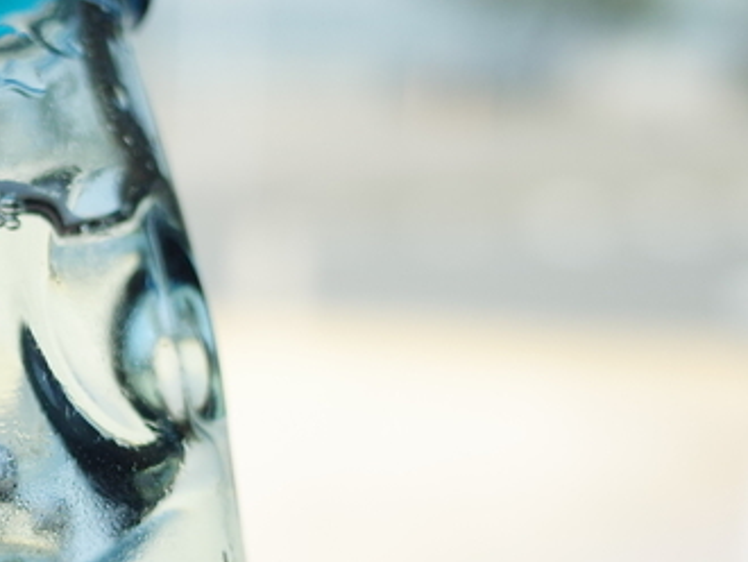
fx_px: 2638
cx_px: -109
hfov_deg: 15.6
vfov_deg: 12.1
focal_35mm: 122
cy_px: 438
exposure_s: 1/1250
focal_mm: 18.3
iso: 200
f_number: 2.8
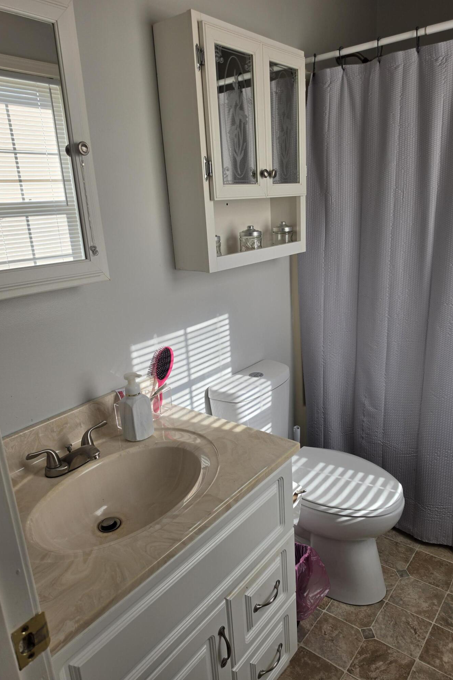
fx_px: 453
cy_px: 341
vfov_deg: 73.7
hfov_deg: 53.1
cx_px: 248
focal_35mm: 24
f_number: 1.4
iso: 20
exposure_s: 1/359
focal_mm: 6.5
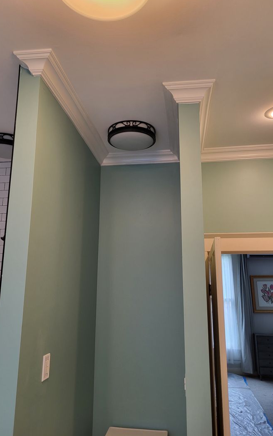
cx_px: 123
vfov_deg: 66.5
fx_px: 333
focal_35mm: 28
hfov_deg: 44.5
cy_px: 216
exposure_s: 1/60
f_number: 1.8
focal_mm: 5.4
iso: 200
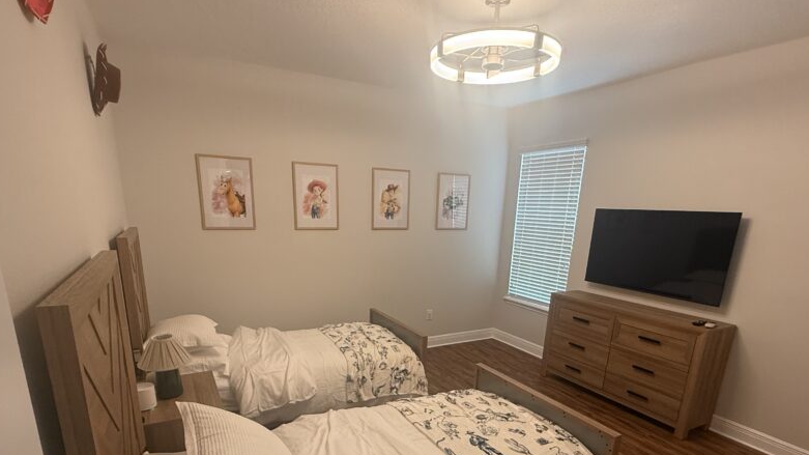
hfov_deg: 86.6
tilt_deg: -15.7
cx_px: 406
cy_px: 328
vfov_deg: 53.9
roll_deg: -1.5
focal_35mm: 20
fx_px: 429
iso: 250
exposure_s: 1/60
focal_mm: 2.22
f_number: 2.2
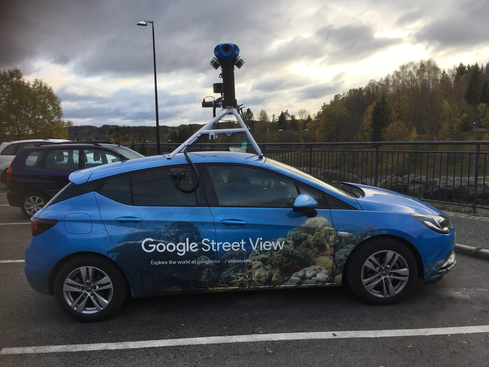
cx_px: 244
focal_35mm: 29
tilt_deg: -3.9
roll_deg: +1.2
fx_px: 410
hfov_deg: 61.7
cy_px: 184
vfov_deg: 48.2
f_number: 2.2
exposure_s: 1/475
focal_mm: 4.15
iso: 25
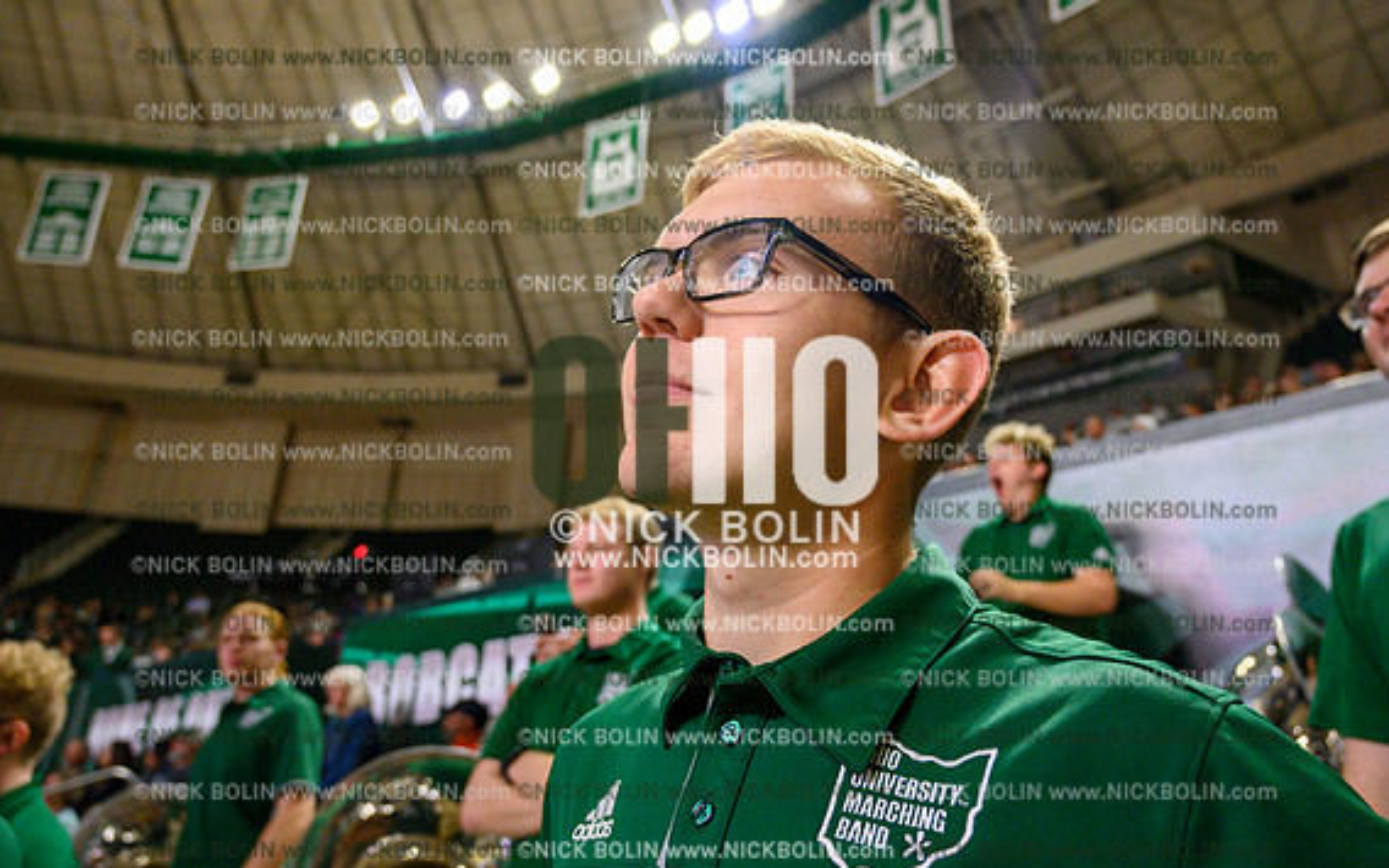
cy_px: 454
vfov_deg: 49.3
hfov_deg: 72.5
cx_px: 704
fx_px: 946
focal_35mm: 25
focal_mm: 24
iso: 3200
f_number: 4.5
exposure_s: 1/200
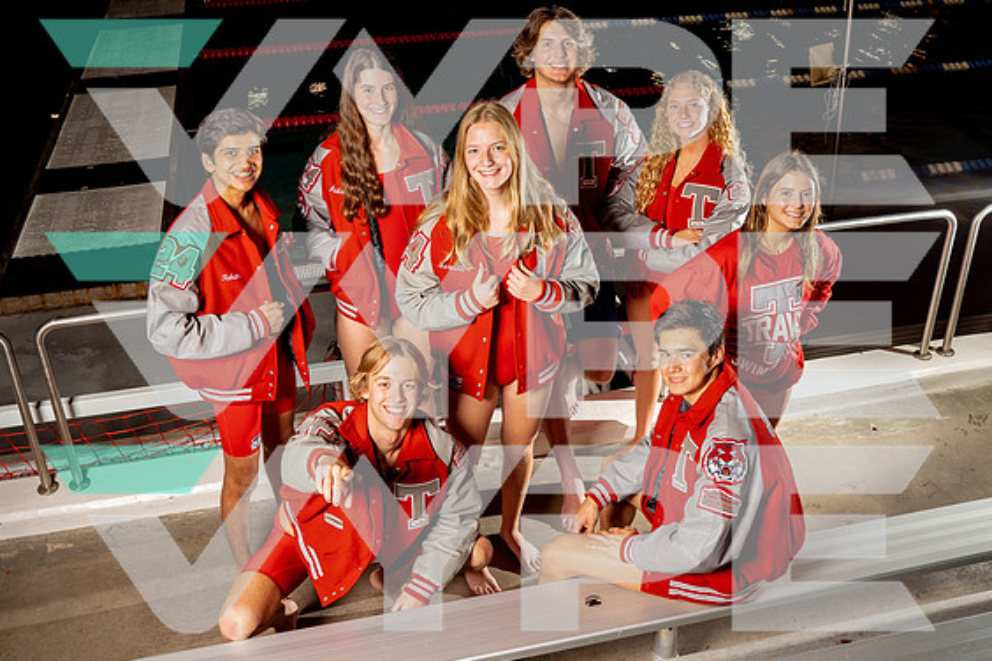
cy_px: 326
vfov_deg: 35.1
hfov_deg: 50.7
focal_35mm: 38
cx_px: 492
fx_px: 1047
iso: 200
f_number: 6.3
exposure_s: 1/250
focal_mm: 35
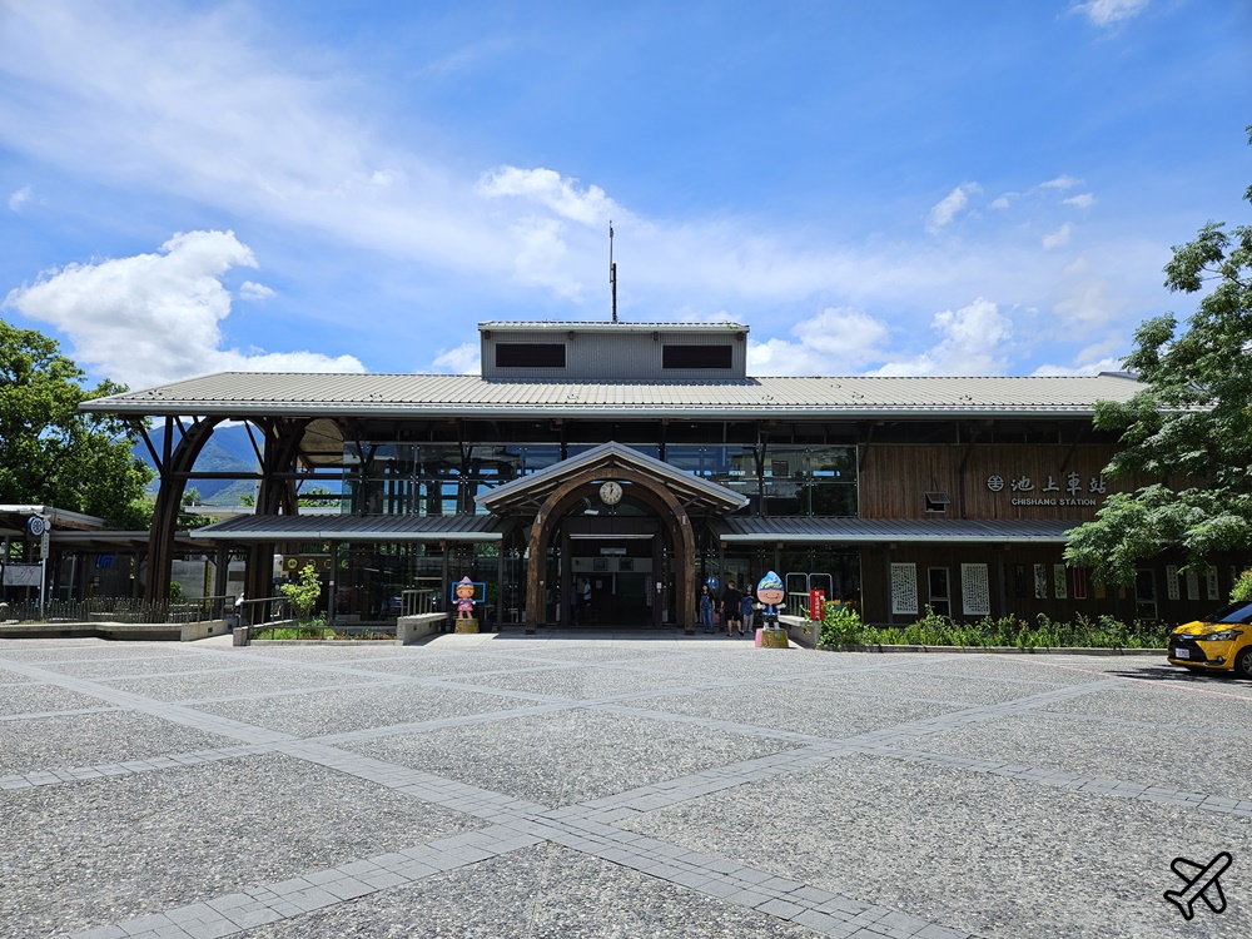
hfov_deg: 73.9
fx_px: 832
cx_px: 626
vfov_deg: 58.9
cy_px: 470
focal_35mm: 23
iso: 25
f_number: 1.8
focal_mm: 5.4
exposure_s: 1/1814
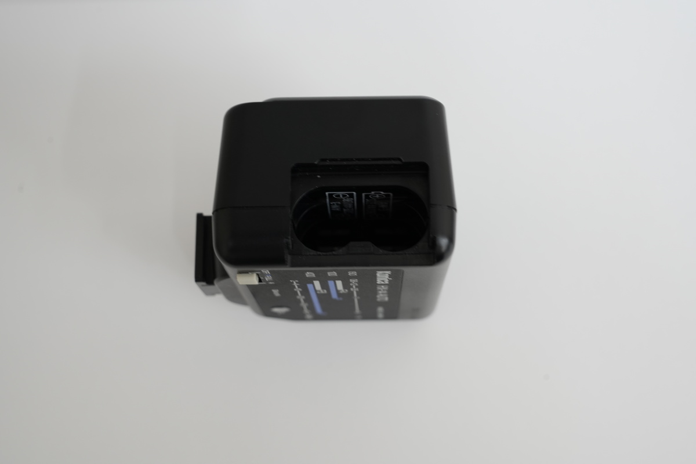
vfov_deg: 25.5
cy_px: 232
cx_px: 348
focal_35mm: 53
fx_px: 1025
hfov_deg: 37.5
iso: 250
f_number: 9
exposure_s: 1/8
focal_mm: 53
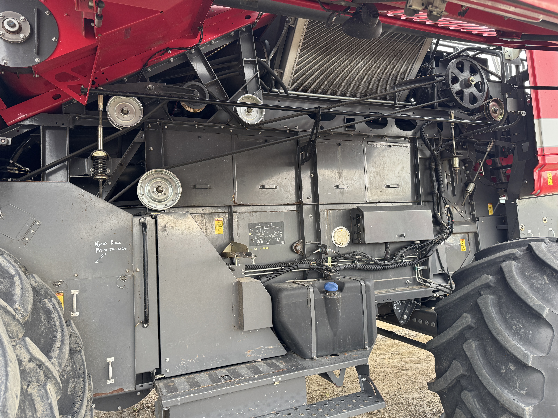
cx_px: 279
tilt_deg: +2.3
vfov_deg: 56.8
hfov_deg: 71.6
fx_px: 387
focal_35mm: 24
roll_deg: +3.7
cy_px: 209
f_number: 1.78
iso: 200
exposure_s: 1/121
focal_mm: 6.76
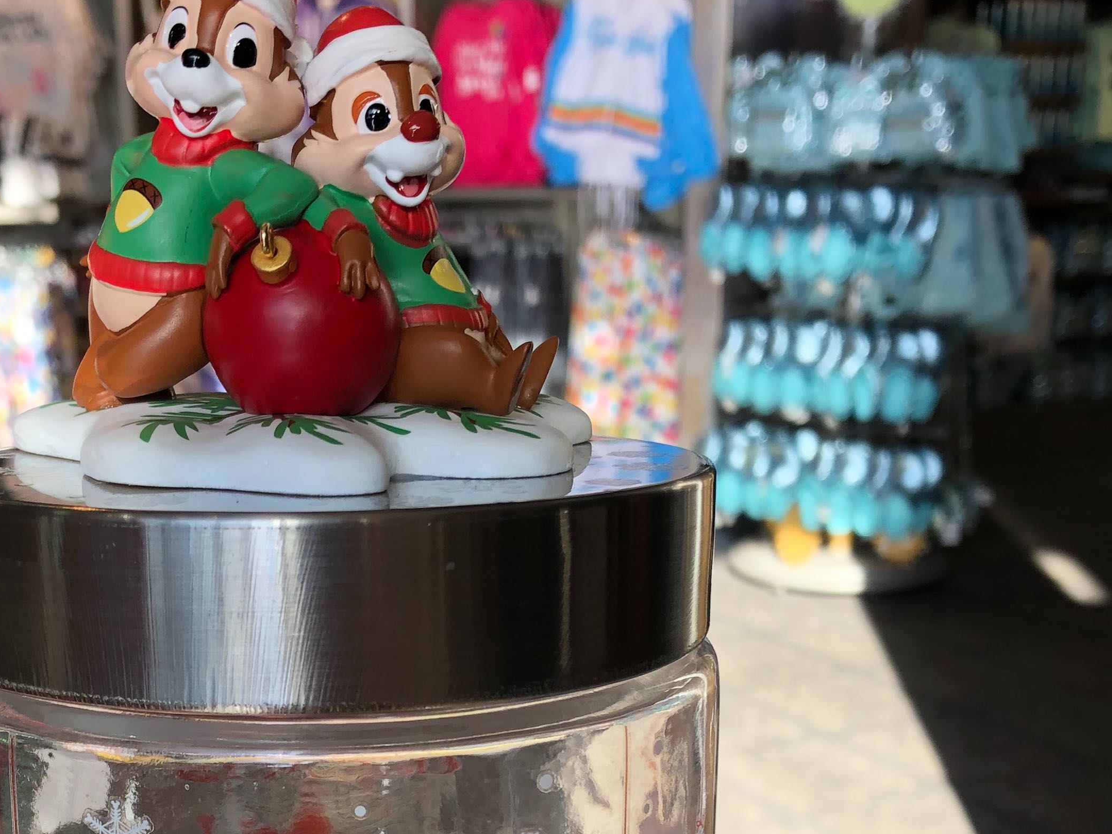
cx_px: 397
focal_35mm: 54
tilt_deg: -18.3
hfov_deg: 35.3
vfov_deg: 26.3
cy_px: 723
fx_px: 1735
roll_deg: -0.5
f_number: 1.8
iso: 32
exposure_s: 1/120
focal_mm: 3.99
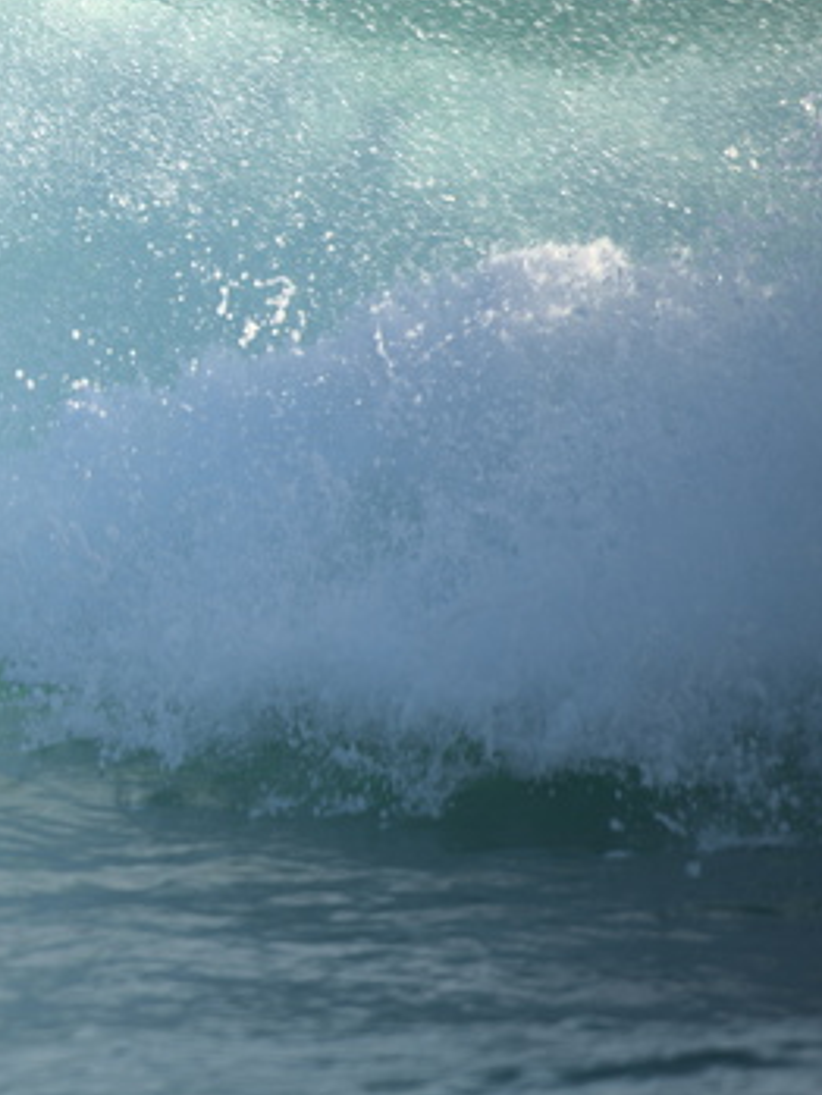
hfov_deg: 3.4
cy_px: 431
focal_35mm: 437
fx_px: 13828
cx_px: -395
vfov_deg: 4.5
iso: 64
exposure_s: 1/500
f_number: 2.8
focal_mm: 200
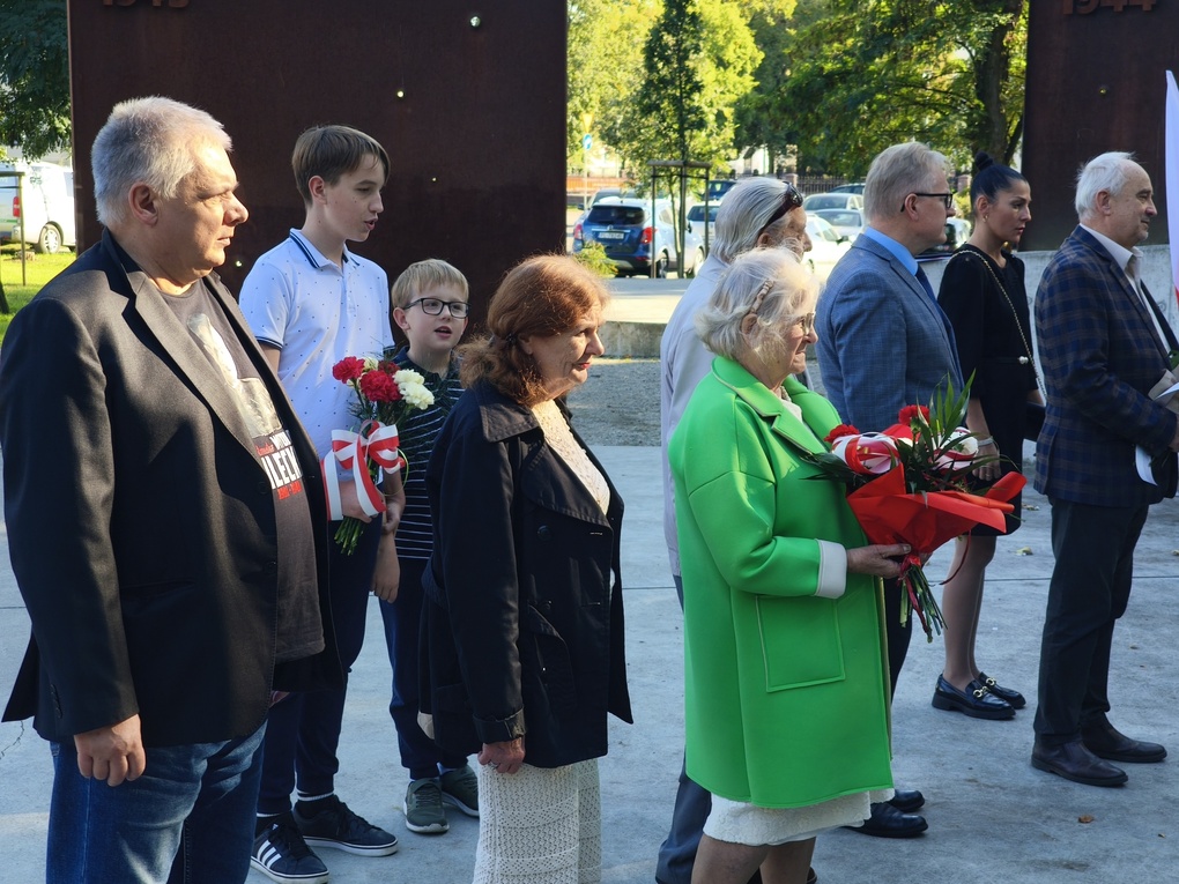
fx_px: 2044
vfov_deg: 24.4
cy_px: 442
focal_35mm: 60
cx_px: 590
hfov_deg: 32.2
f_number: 2
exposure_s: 1/124
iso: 50
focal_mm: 8.8
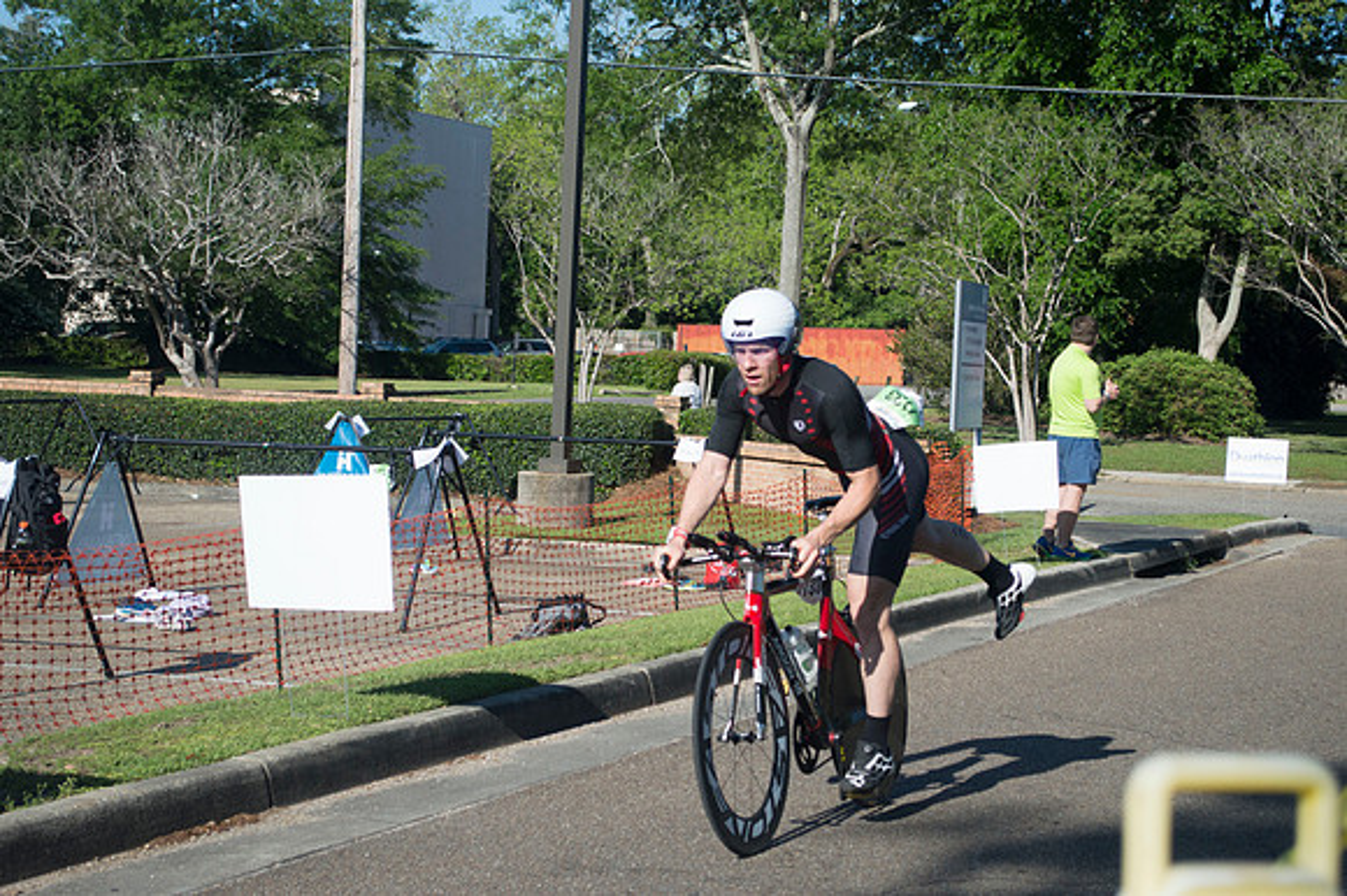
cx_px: 674
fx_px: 2580
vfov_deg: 19.7
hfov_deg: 29.3
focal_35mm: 69
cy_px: 448
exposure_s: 1/1600
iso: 400
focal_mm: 46
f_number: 6.3
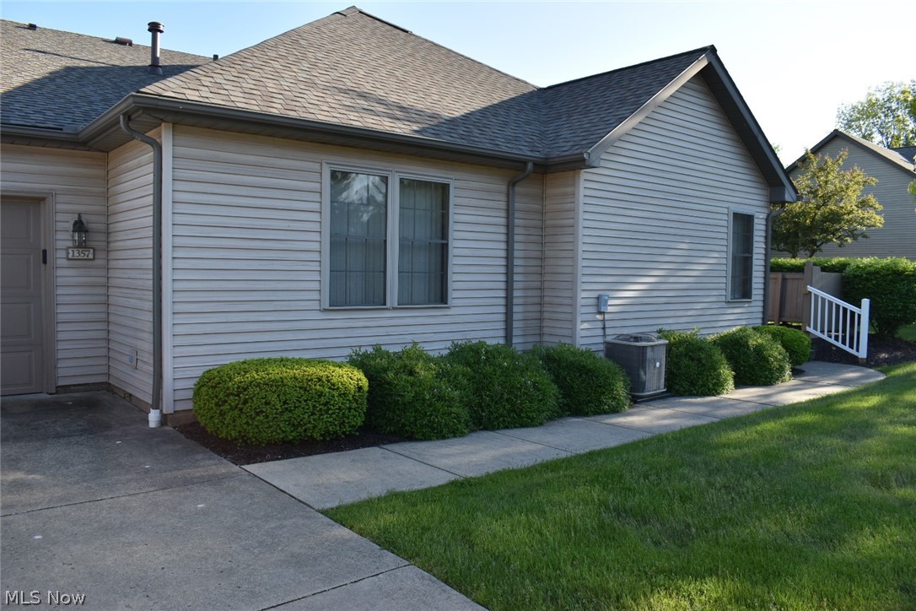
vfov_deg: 47.9
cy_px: 306
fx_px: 687
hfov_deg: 67.4
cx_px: 458
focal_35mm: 27
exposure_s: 1/250
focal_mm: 18
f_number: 8
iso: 200
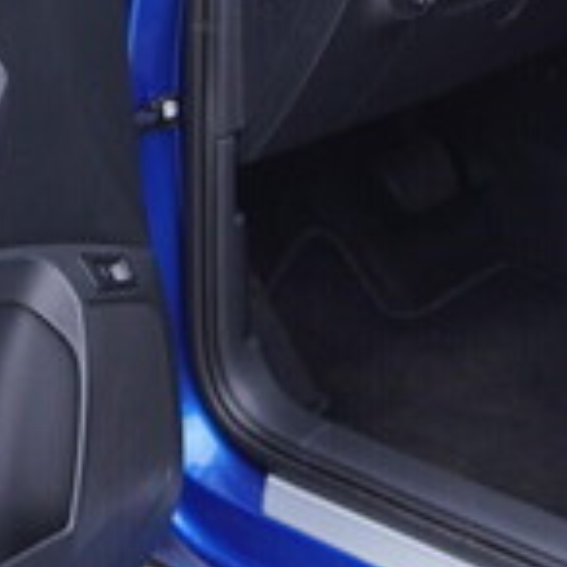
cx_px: 462
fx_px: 2131
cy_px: -107
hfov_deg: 15.1
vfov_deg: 14.7
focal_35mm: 115
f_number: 2.8
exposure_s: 1/40
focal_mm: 24
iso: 125
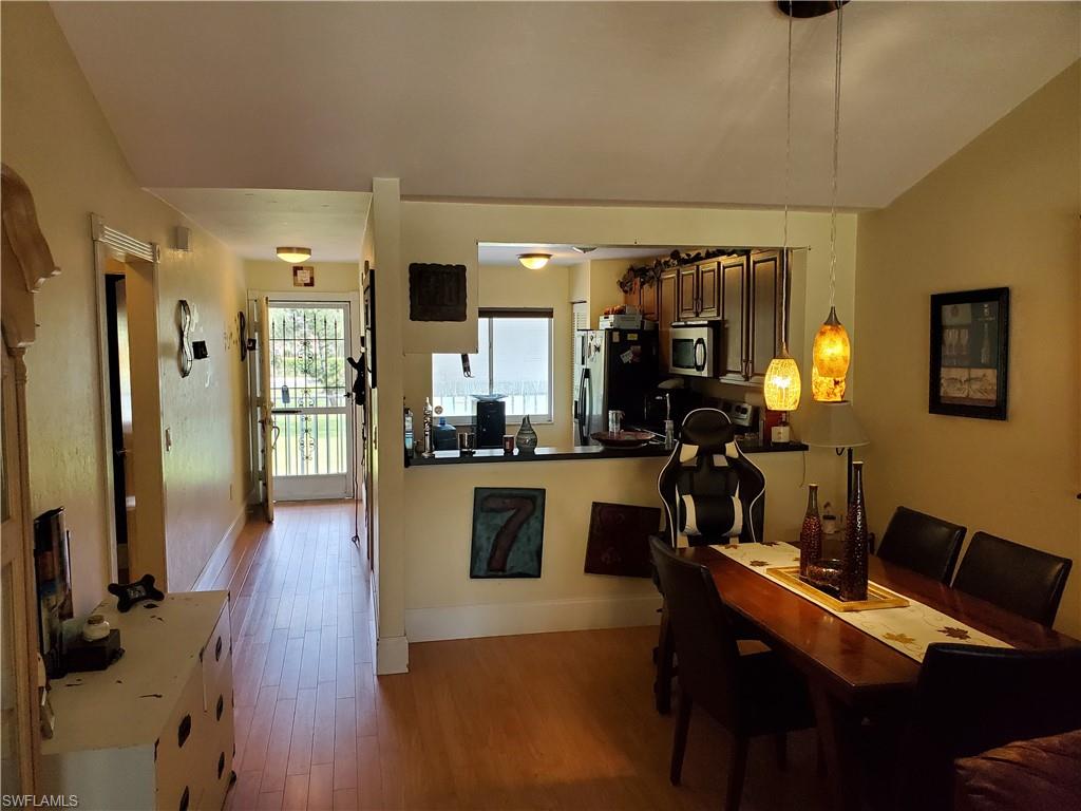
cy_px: 406
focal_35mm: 26
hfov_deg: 67.3
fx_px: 812
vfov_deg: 53.1
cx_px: 540
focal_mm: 4.3
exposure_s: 1/120
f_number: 2.4
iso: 500
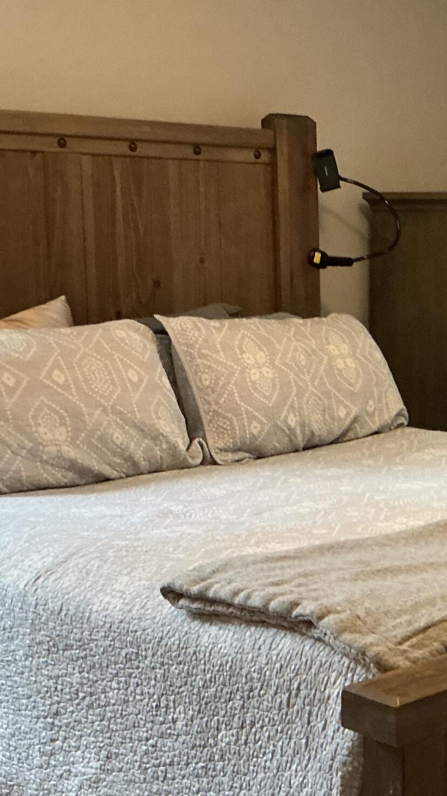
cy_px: 410
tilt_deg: -9.0
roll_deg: +0.2
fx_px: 1307
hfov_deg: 18.4
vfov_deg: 33.8
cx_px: 533
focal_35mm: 62
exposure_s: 1/40
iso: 200
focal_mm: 3
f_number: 1.8
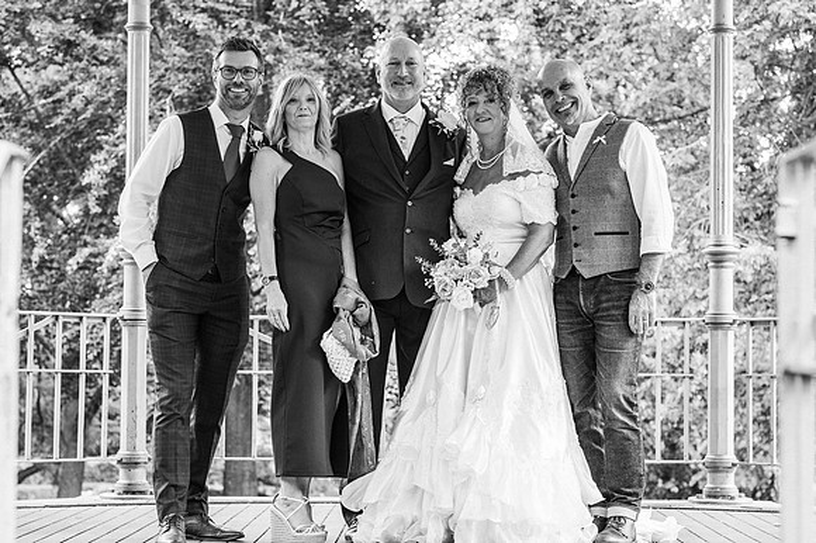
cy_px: 272
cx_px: 408
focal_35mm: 85
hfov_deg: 23.9
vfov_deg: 16.1
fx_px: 1925
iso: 280
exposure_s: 1/200
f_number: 5.6
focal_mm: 85
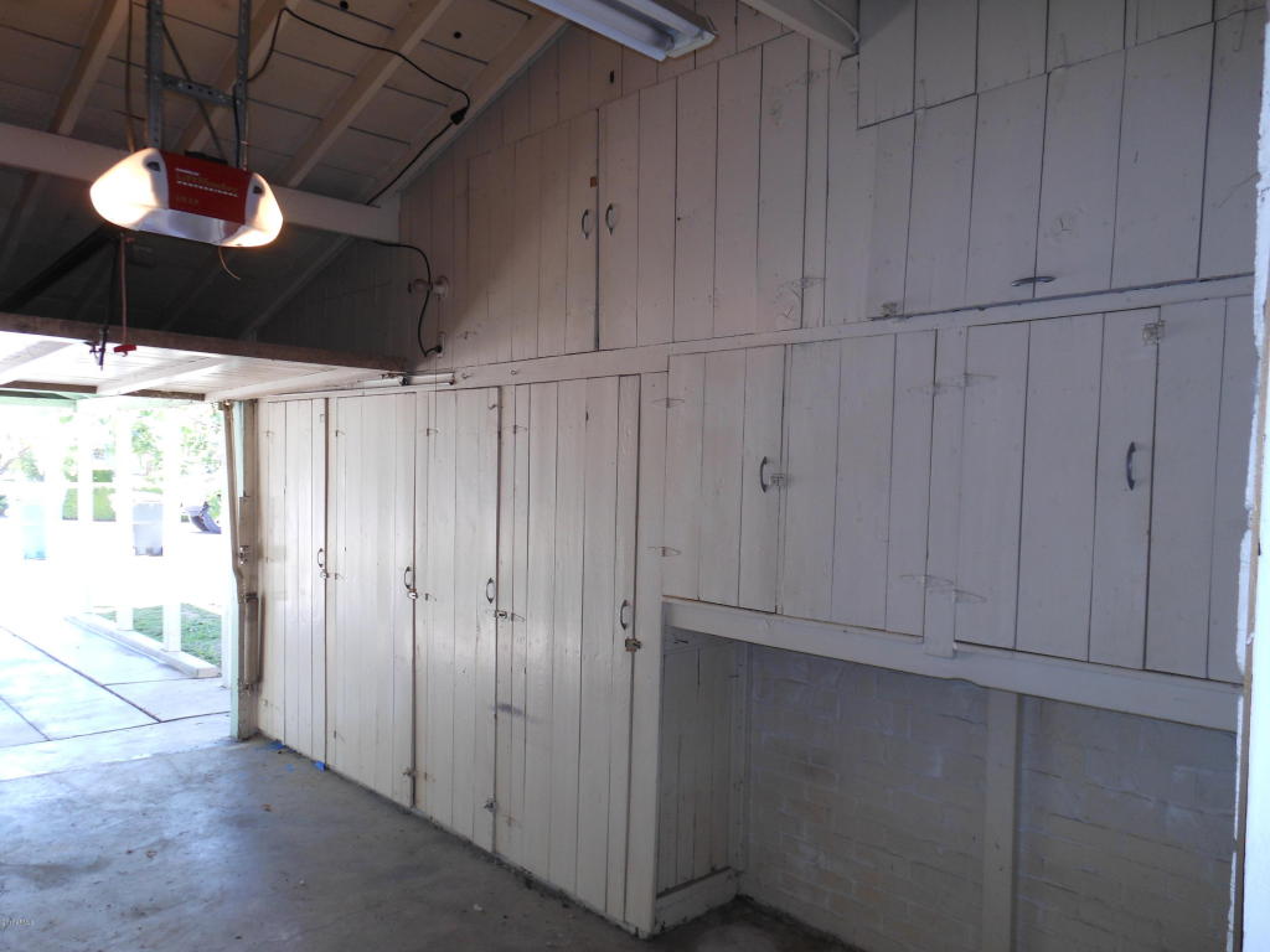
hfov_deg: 69.4
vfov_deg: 54.9
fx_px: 917
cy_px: 476
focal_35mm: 25
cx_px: 635
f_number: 3.2
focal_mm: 4.5
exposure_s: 1/30
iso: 80
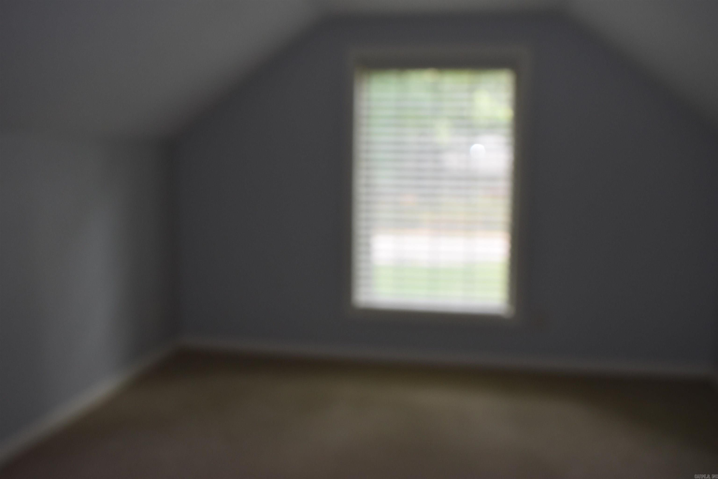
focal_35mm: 33
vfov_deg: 40.0
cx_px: 359
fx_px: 658
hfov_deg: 57.2
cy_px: 240
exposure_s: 1/125
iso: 720
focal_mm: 22
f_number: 5.6
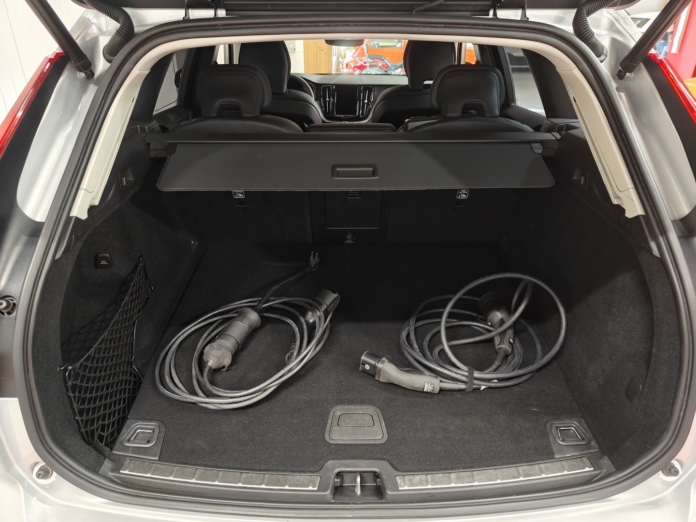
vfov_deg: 56.8
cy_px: 261
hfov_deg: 71.6
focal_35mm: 24
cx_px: 348
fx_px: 483
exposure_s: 1/44
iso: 125
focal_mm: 5.59
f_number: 1.8
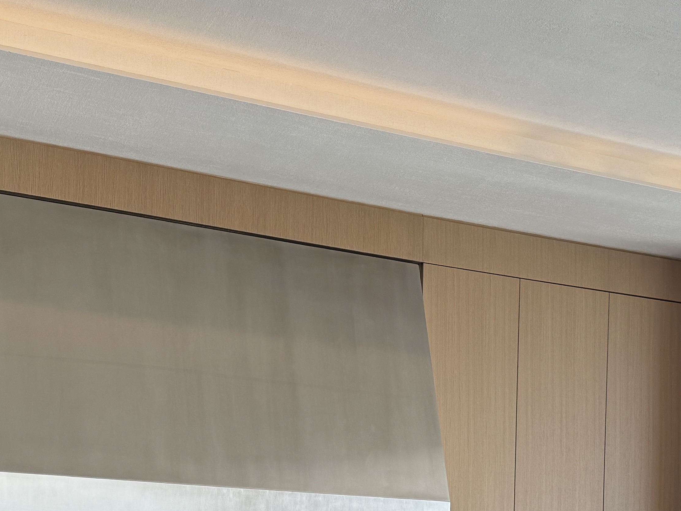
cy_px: 632
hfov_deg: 31.1
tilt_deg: -1.3
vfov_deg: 21.7
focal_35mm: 62
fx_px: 1220
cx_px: 410
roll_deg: -0.8
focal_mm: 6.76
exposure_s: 1/345
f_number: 1.78
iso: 80
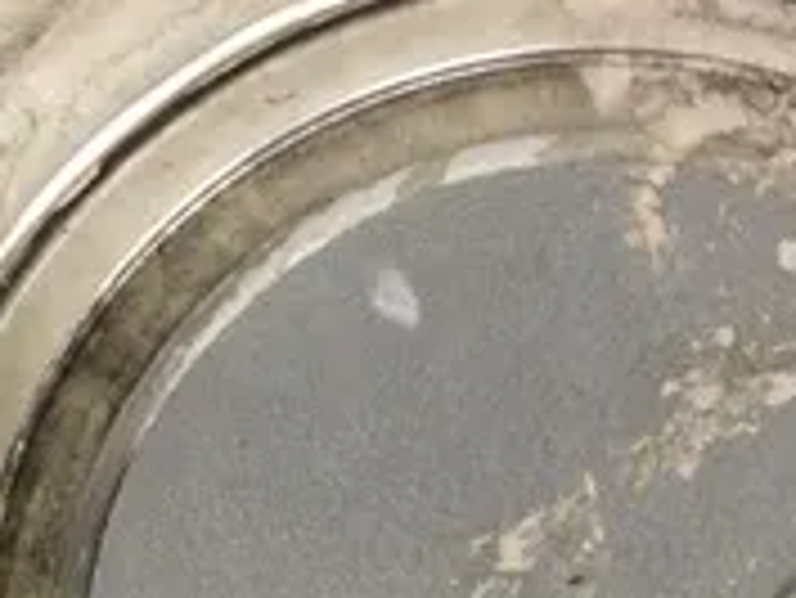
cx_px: 504
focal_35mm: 79
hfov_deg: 24.6
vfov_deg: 18.2
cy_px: 602
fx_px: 1818
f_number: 2.4
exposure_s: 1/20
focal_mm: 4.28
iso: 320
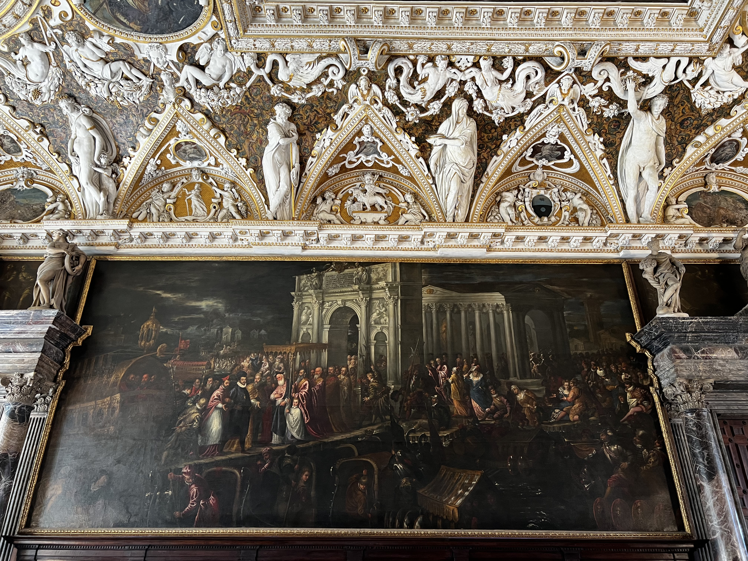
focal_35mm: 26
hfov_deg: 67.3
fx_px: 562
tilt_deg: +26.8
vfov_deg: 53.1
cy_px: 280
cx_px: 374
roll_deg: -0.3
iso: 100
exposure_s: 1/50
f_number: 1.5
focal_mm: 5.7
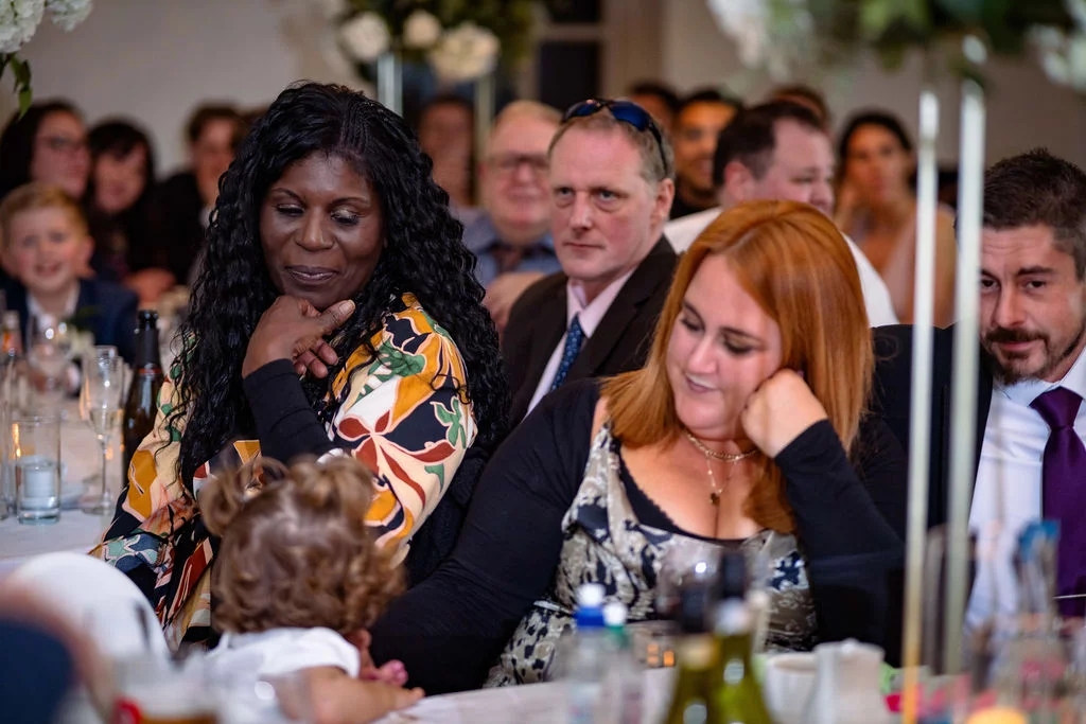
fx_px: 2564
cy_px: 362
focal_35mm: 85
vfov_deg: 16.1
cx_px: 543
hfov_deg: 23.9
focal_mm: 85
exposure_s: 1/200
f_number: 1.8
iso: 1600
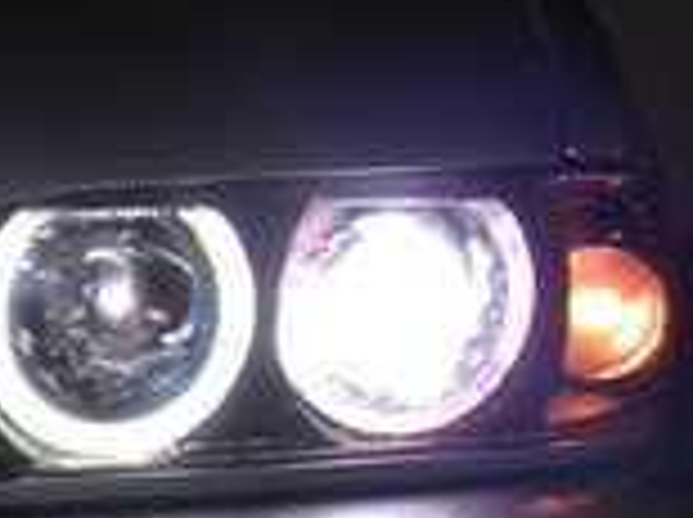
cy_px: 667
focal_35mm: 198
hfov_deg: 9.1
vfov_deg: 7.4
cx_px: -891
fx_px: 3958
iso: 50
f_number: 2.8
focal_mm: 5.8
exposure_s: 1/60.1
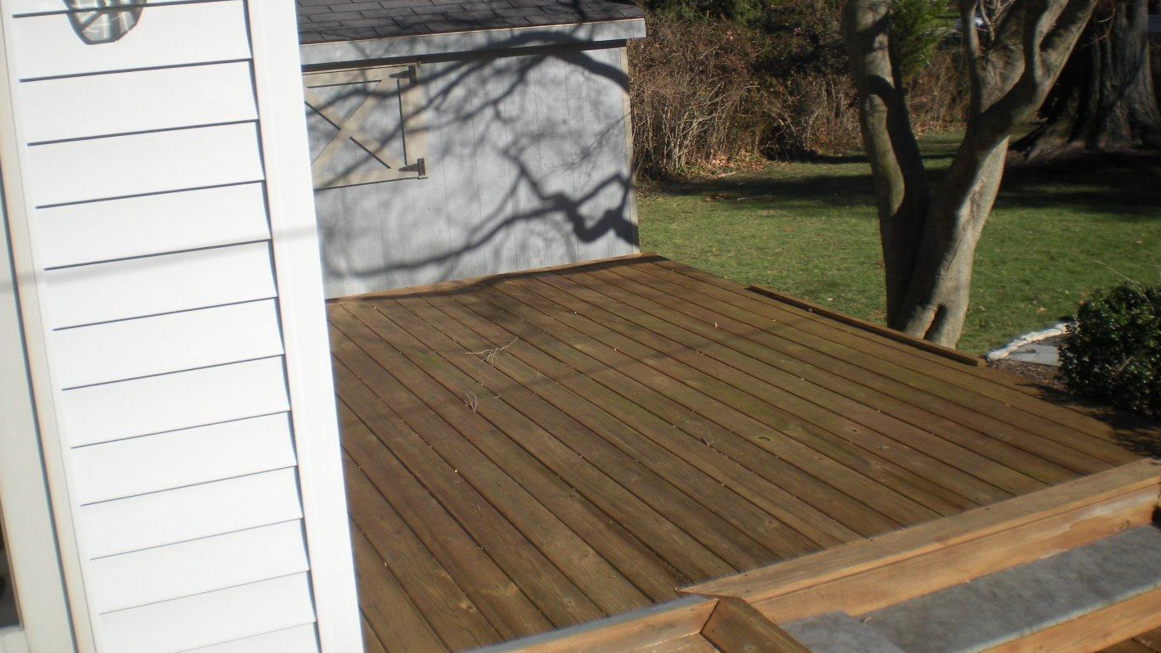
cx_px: 580
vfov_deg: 28.3
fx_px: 1293
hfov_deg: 48.4
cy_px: 279
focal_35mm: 42
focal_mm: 6.3
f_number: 4.6
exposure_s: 1/483
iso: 64
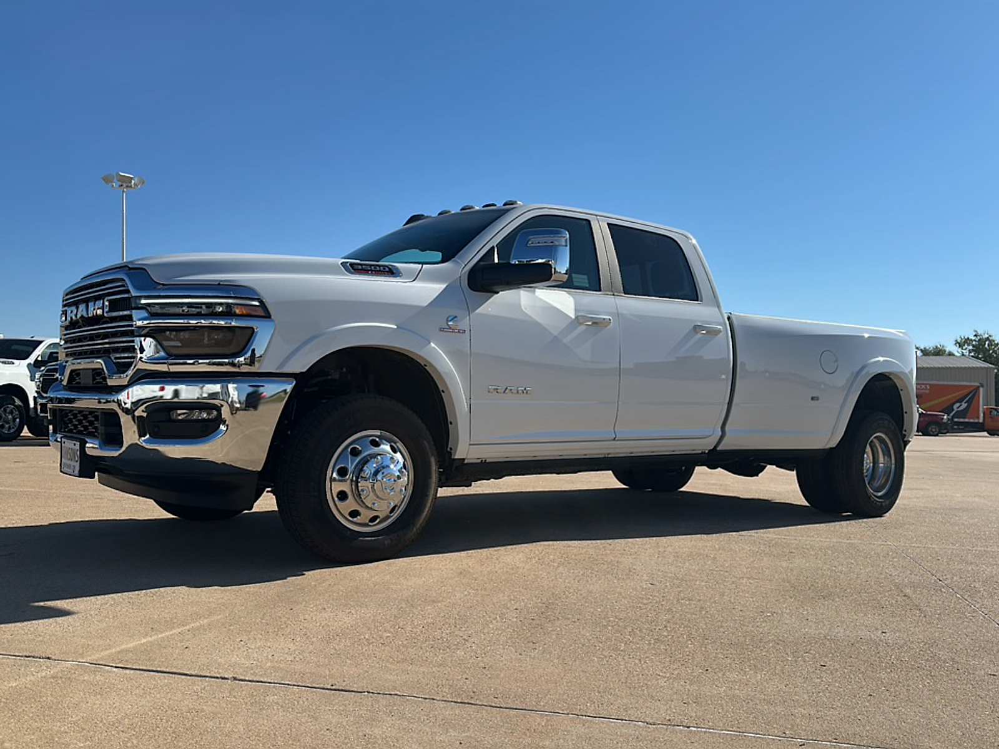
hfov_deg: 69.4
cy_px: 374
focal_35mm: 25
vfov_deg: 54.9
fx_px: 721
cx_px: 500
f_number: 1.78
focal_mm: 6.86
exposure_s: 1/7143
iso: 80
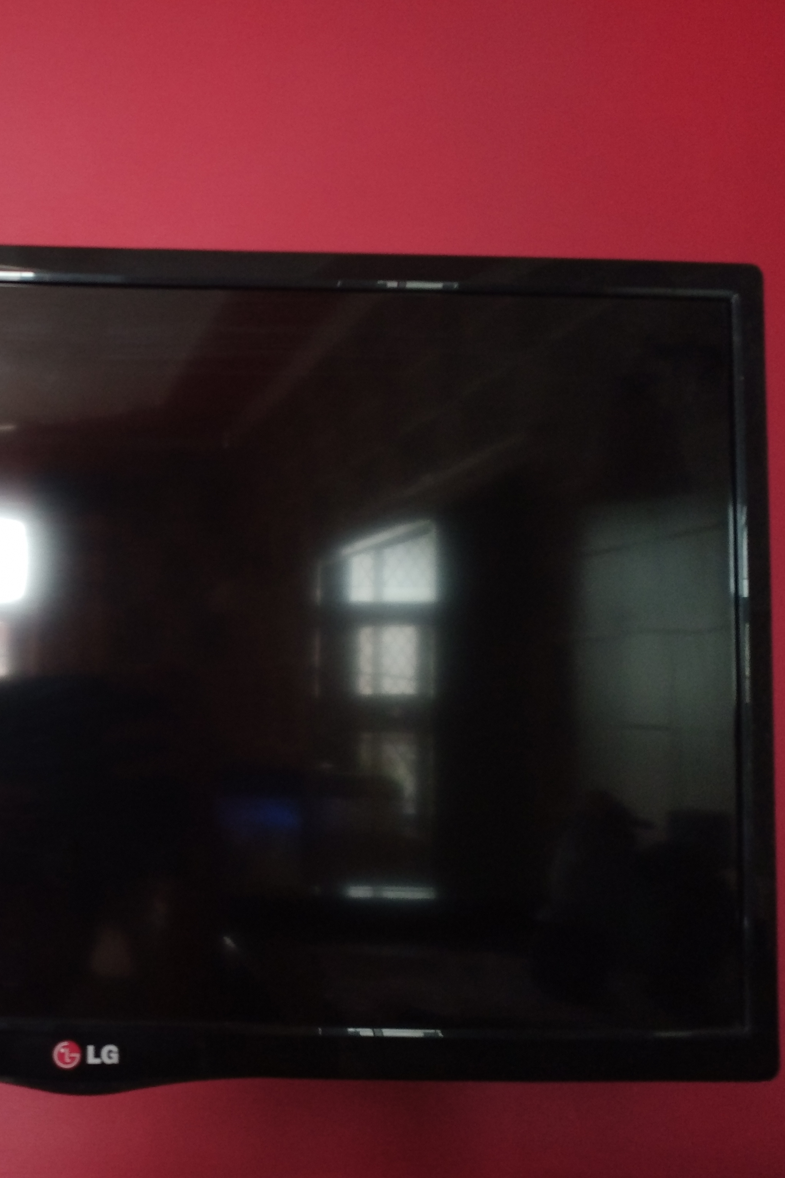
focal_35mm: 39
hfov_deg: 32.0
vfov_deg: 49.6
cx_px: 29
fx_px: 1276
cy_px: 589
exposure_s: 1/33.3
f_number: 1.8
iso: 1138
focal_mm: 4.05
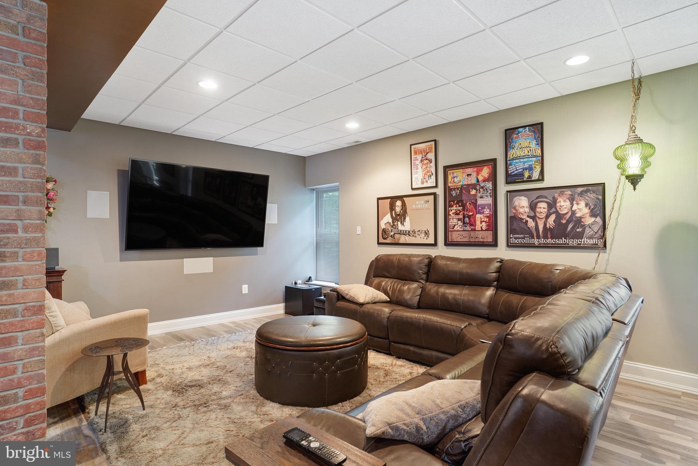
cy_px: 233
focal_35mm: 19
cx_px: 349
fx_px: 368
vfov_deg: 64.6
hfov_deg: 86.9
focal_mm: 19
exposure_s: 1
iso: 1250
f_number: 8
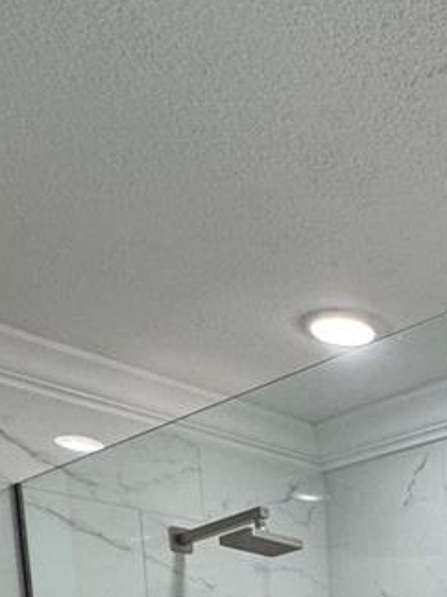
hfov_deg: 24.5
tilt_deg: -11.3
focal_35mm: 52
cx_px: 578
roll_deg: +0.9
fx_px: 896
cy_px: 906
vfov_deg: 26.3
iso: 125
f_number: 2.2
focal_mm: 2.22
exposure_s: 1/120
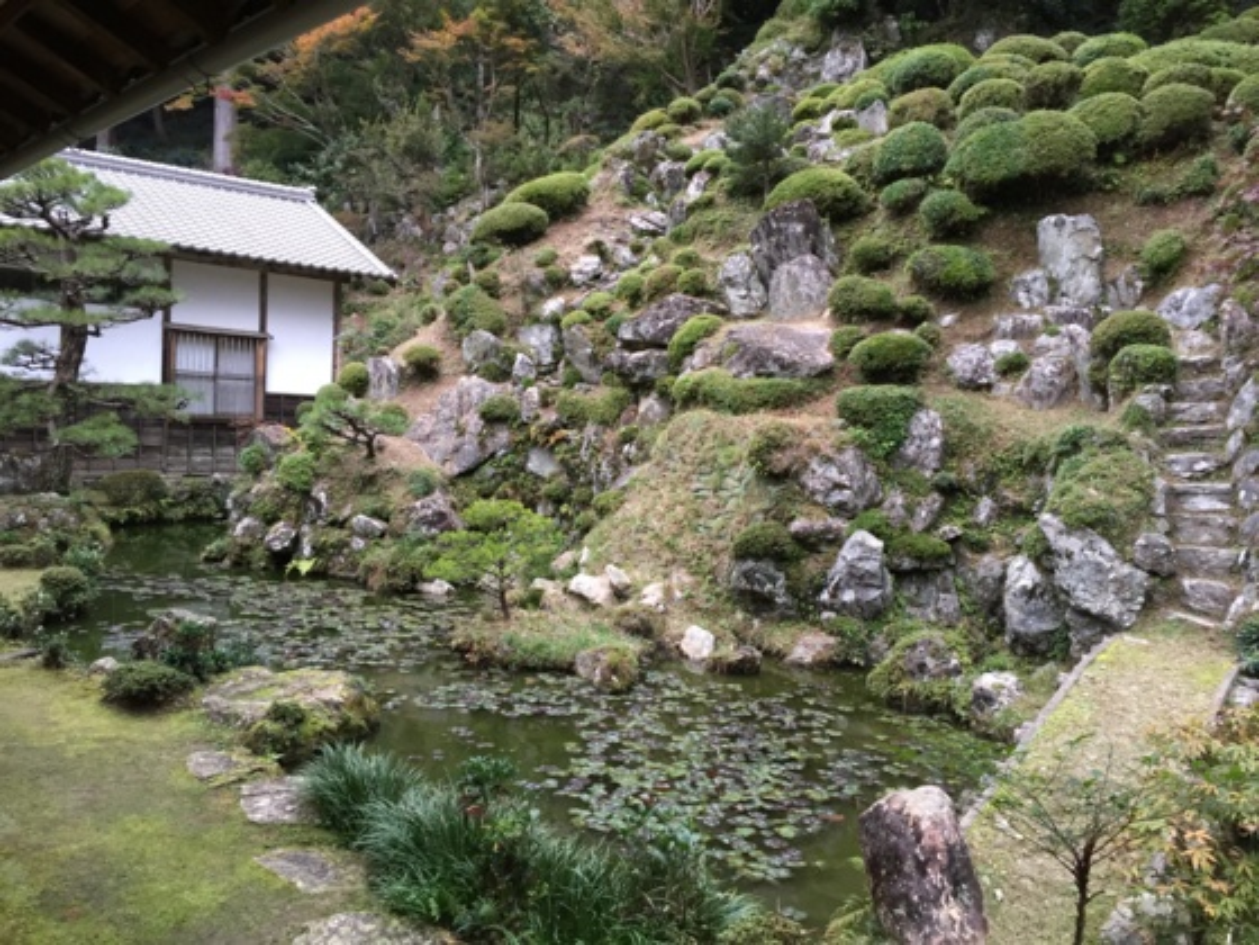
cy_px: 472
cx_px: 630
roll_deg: -1.4
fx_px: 1055
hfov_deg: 61.7
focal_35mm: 29
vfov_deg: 48.2
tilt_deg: -4.4
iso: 80
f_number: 2.2
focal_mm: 4.15
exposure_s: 1/30
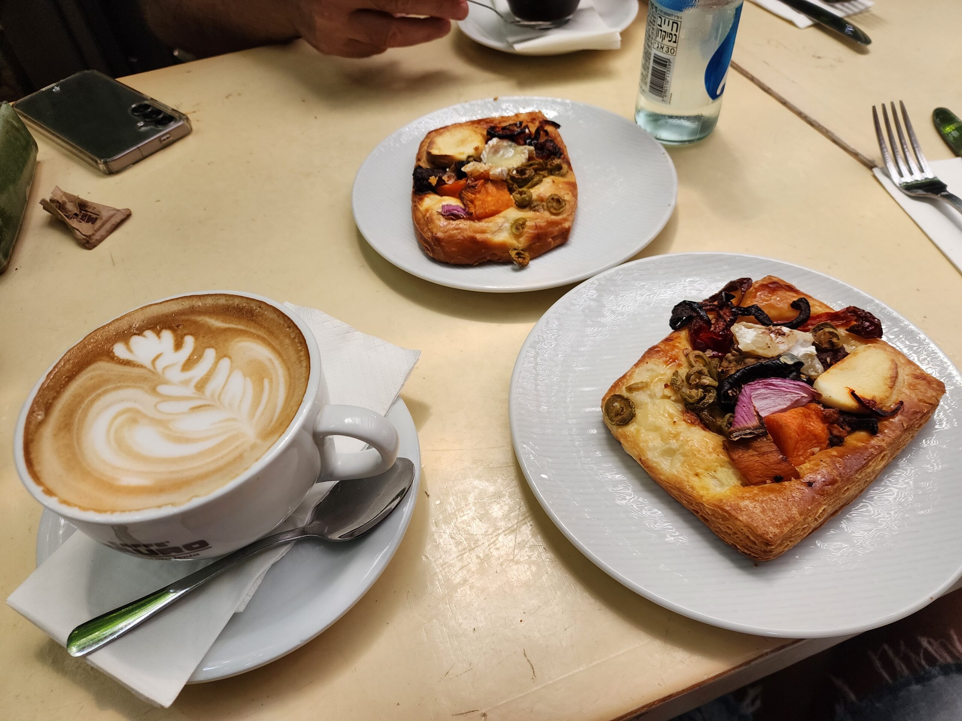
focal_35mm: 23
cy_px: 360
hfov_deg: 73.9
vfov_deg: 58.9
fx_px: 639
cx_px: 481
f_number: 1.8
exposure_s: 1/180
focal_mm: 6.4
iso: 125
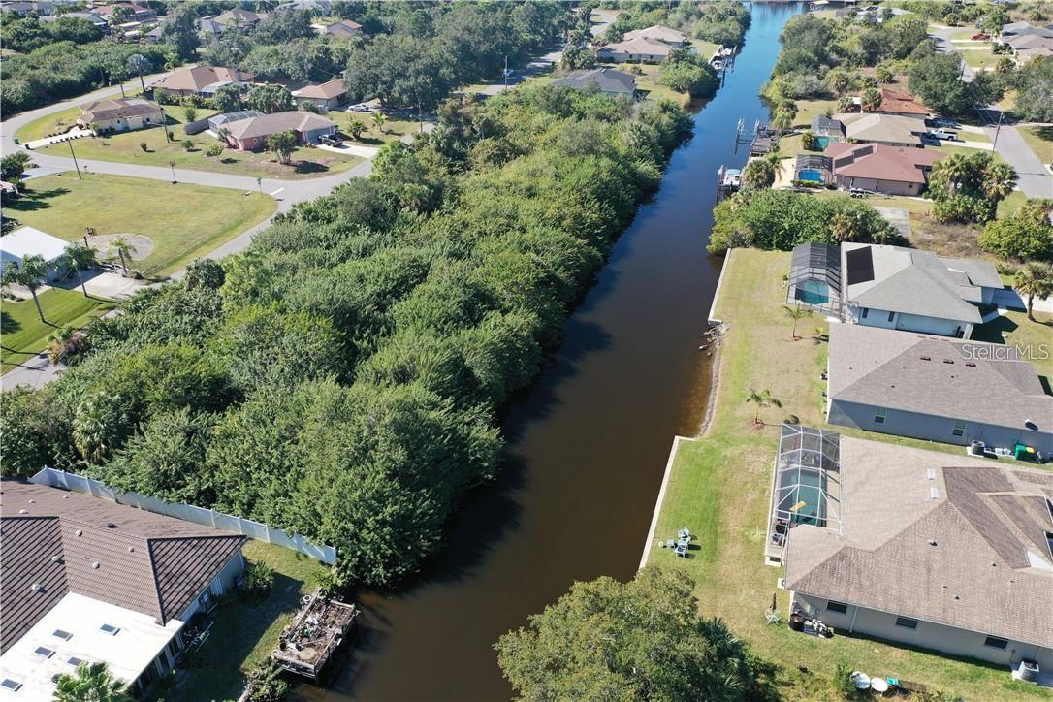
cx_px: 526
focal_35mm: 28
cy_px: 351
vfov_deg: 46.4
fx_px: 819
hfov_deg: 65.5
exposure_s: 1/200
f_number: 4.5
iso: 100
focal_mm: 10.26
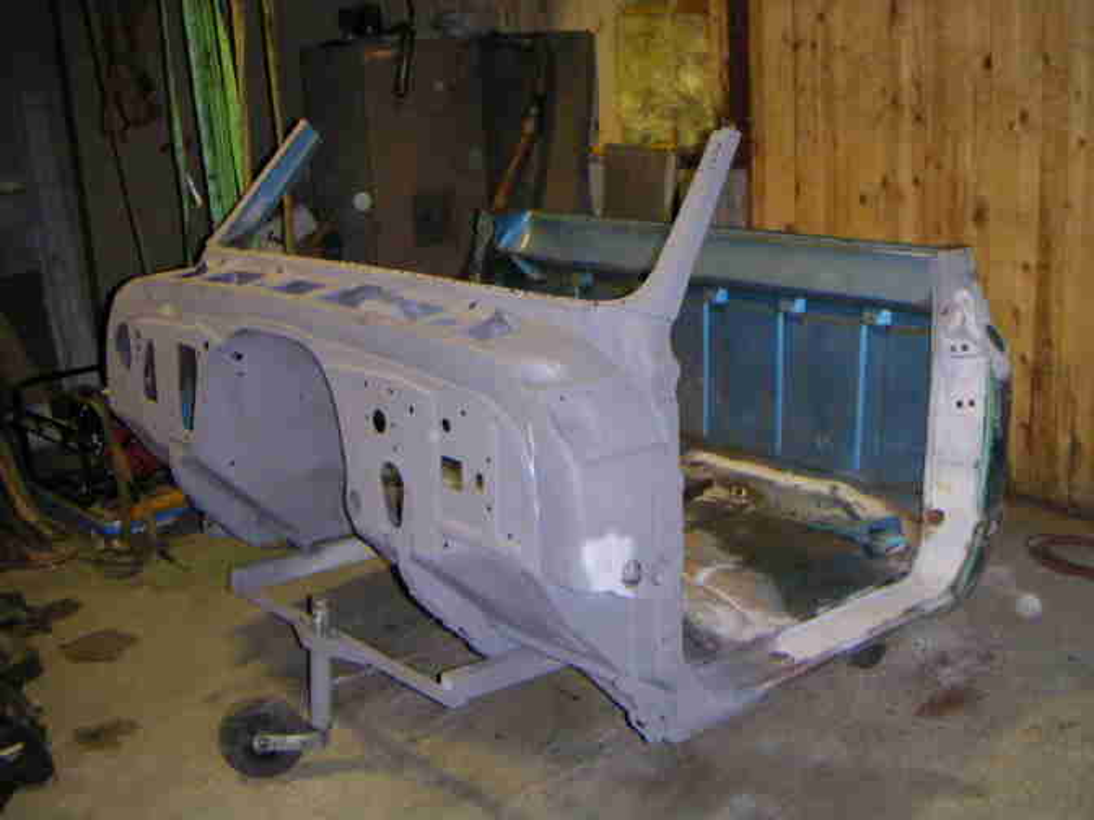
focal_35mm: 39
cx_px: 547
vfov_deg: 36.8
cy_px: 410
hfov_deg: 47.9
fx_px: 1233
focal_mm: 5.1
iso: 200
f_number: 2.9
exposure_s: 1/45
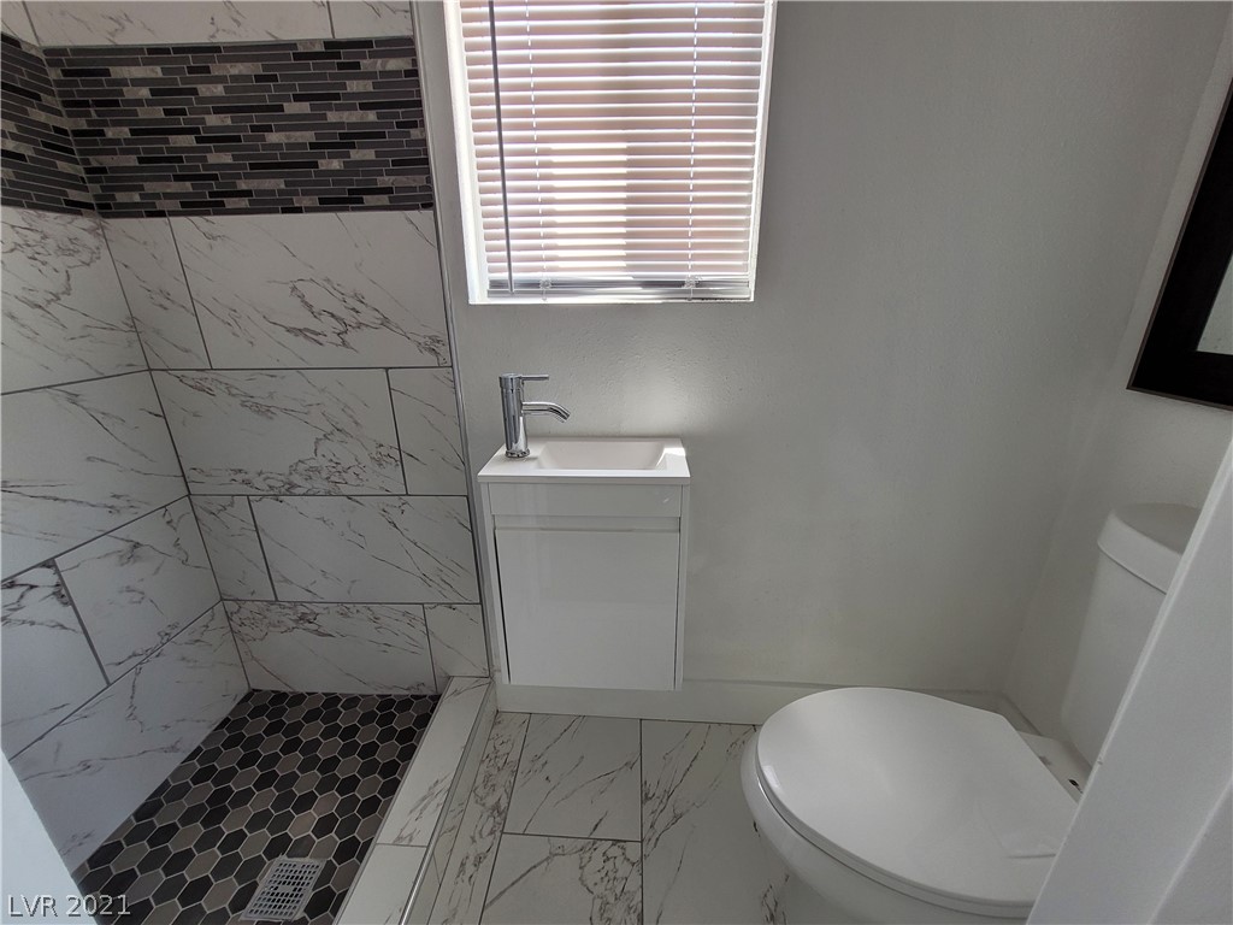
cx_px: 616
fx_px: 463
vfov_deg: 89.9
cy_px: 462
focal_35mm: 13
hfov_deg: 106.2
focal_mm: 1.74
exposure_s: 1/59
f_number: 2.2
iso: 80
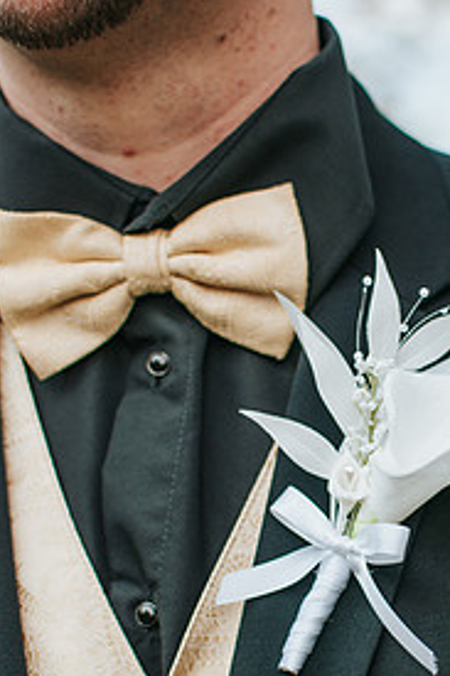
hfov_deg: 15.8
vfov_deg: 23.5
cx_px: 357
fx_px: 1614
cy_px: 474
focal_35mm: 86
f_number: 2.8
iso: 100
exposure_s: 1/1000
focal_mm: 35
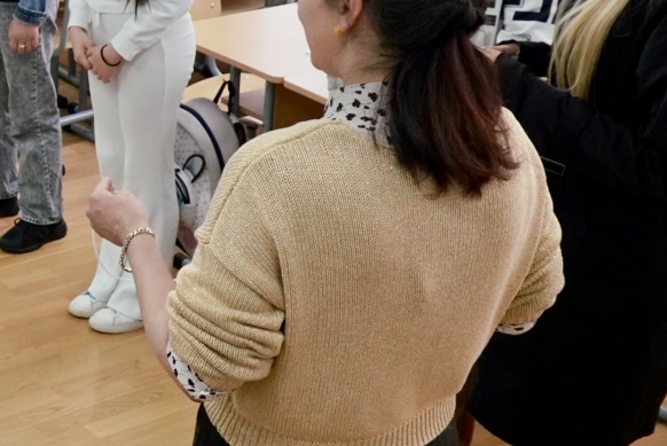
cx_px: -117
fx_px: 1391
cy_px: 124
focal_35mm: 75
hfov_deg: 24.6
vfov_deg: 18.1
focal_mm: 18
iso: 1250
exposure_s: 1/160
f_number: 4
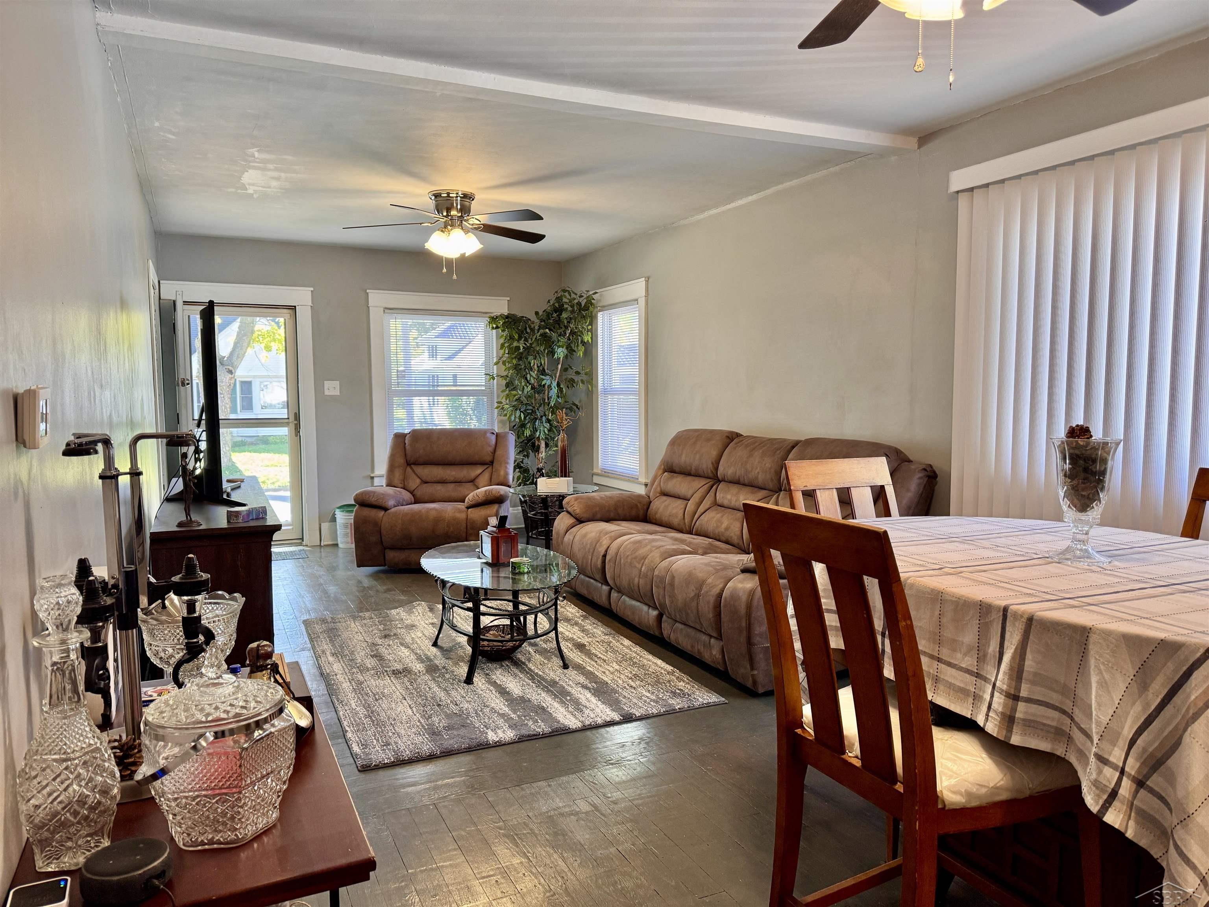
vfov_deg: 56.8
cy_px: 454
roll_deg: +0.2
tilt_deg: -4.9
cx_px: 604
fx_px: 838
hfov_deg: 71.6
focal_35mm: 24
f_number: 1.78
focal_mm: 6.76
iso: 200
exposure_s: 1/120
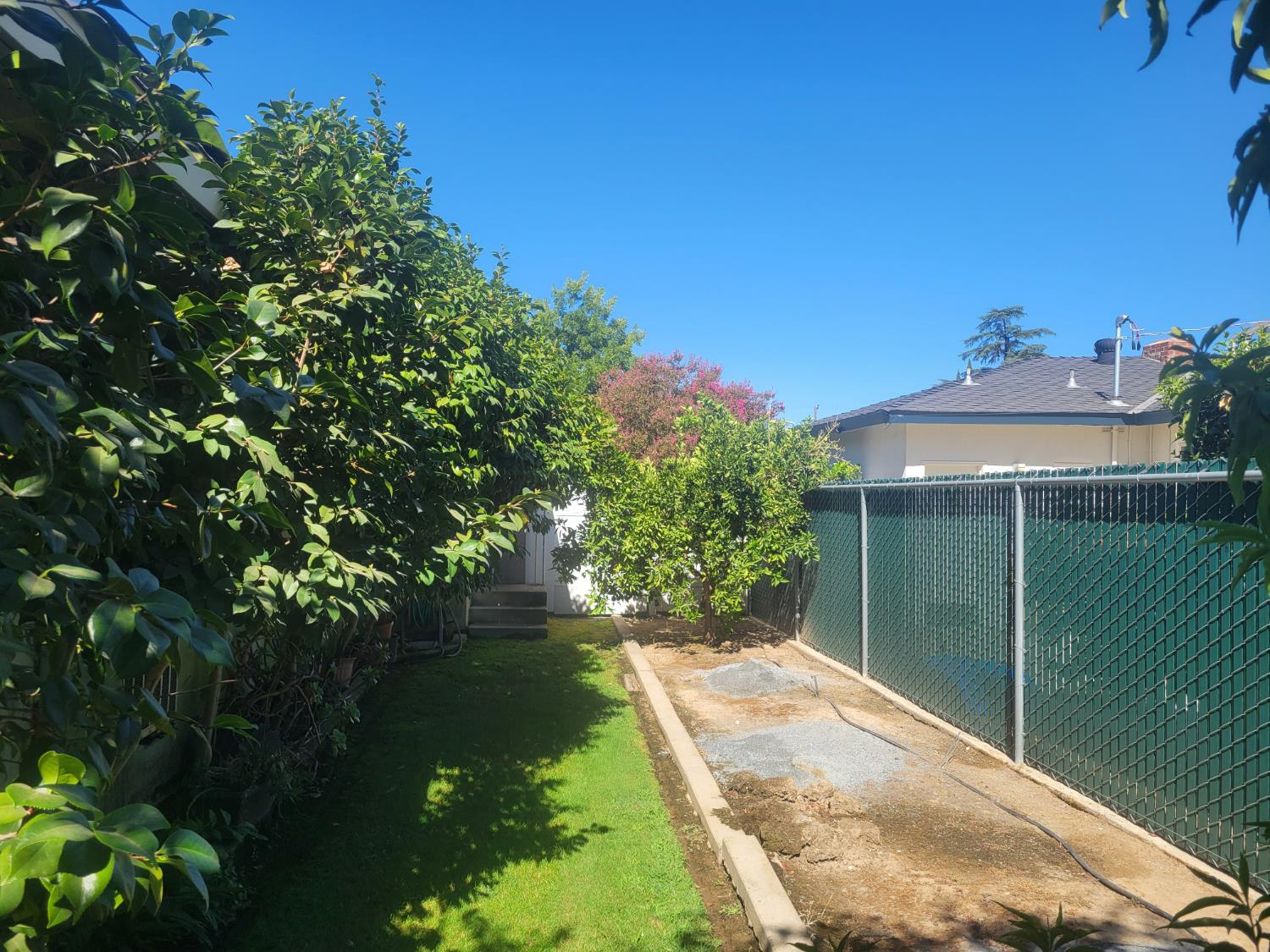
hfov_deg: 67.3
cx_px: 635
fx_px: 954
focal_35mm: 26
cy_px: 476
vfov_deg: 53.1
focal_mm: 5.4
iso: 40
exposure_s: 1/1369
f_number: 1.8
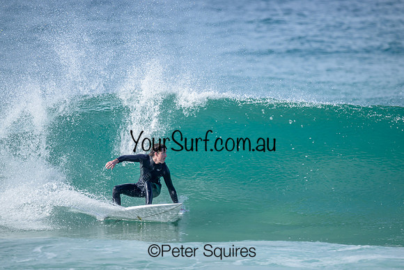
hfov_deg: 2.6
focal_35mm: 800
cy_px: 135
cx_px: 202
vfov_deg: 1.7
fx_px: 8979
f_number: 6.3
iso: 640
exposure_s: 1/2500
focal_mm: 800
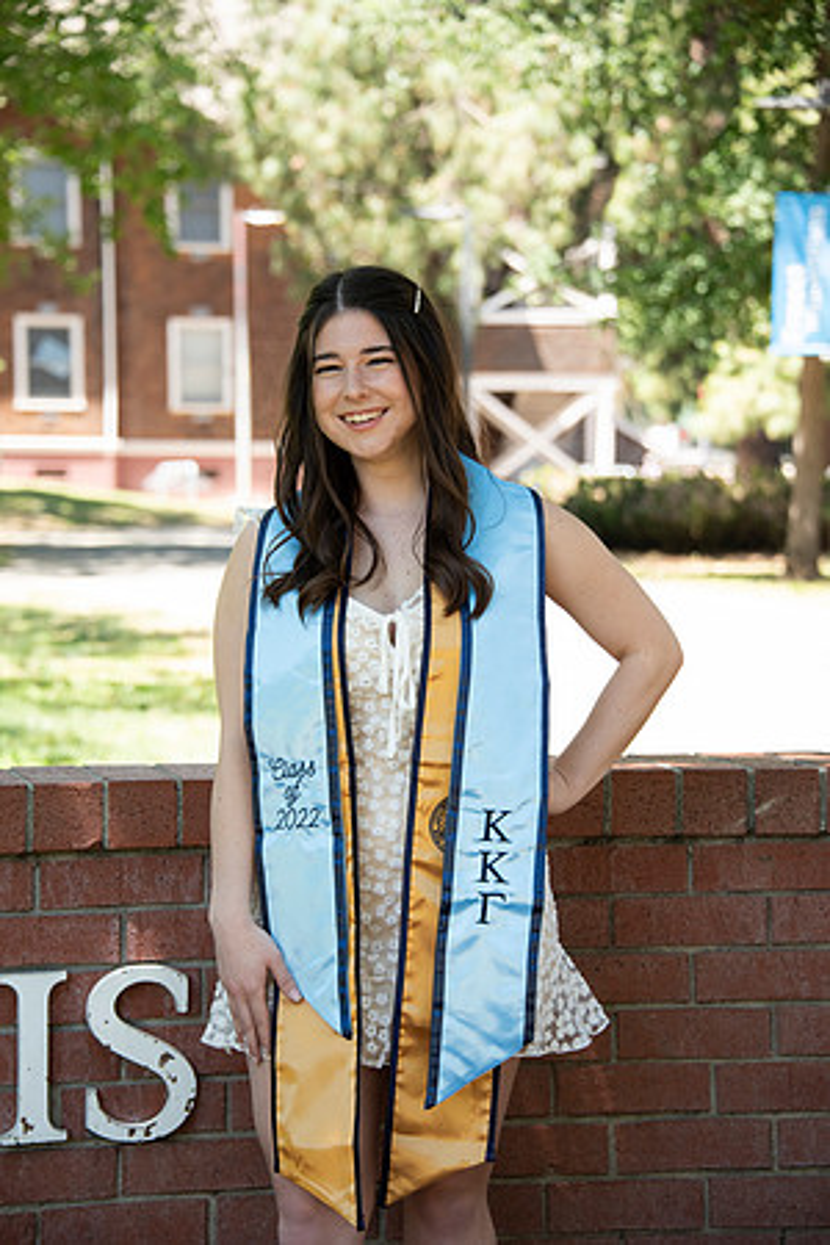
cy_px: 622
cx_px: 415
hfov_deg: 13.0
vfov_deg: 19.5
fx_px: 3631
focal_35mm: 105
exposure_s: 1/320
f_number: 5.6
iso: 640
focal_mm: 105
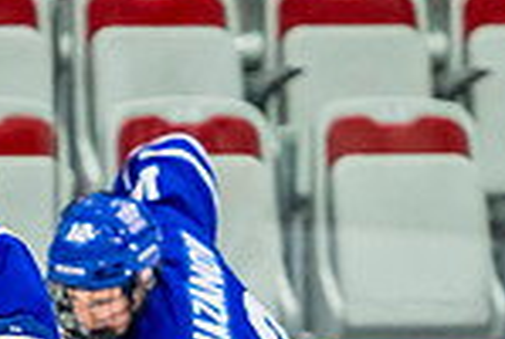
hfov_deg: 1.7
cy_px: 684
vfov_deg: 1.1
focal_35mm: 1204
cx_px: -84
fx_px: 16923
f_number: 3.2
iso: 1600
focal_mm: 170
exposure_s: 1/800
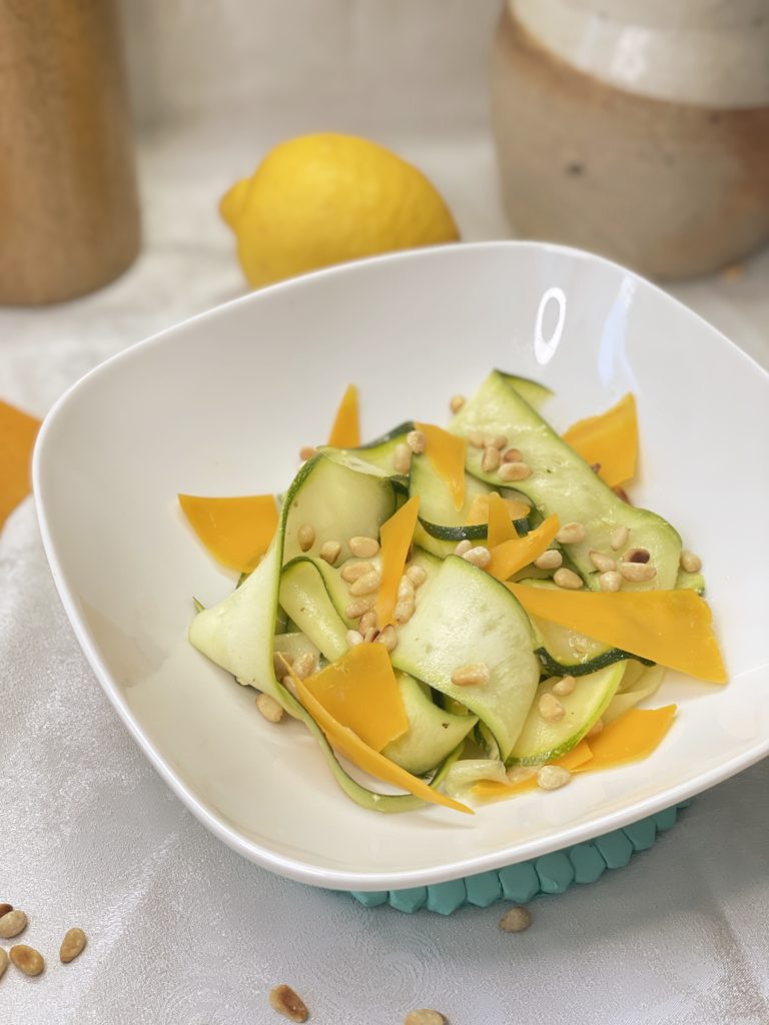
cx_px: 384
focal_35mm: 52
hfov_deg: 28.0
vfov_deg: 36.8
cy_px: 512
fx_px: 1540
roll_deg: -0.2
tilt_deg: -42.2
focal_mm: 6
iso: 160
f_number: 2
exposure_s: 1/100
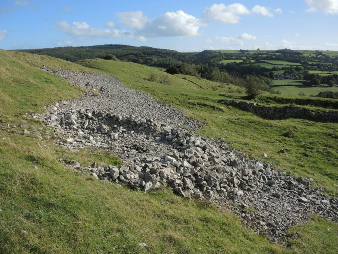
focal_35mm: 28
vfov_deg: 49.7
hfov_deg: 63.4
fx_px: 273
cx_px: 169
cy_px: 127
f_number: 2.5
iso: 80
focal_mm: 6
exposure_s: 1/1600
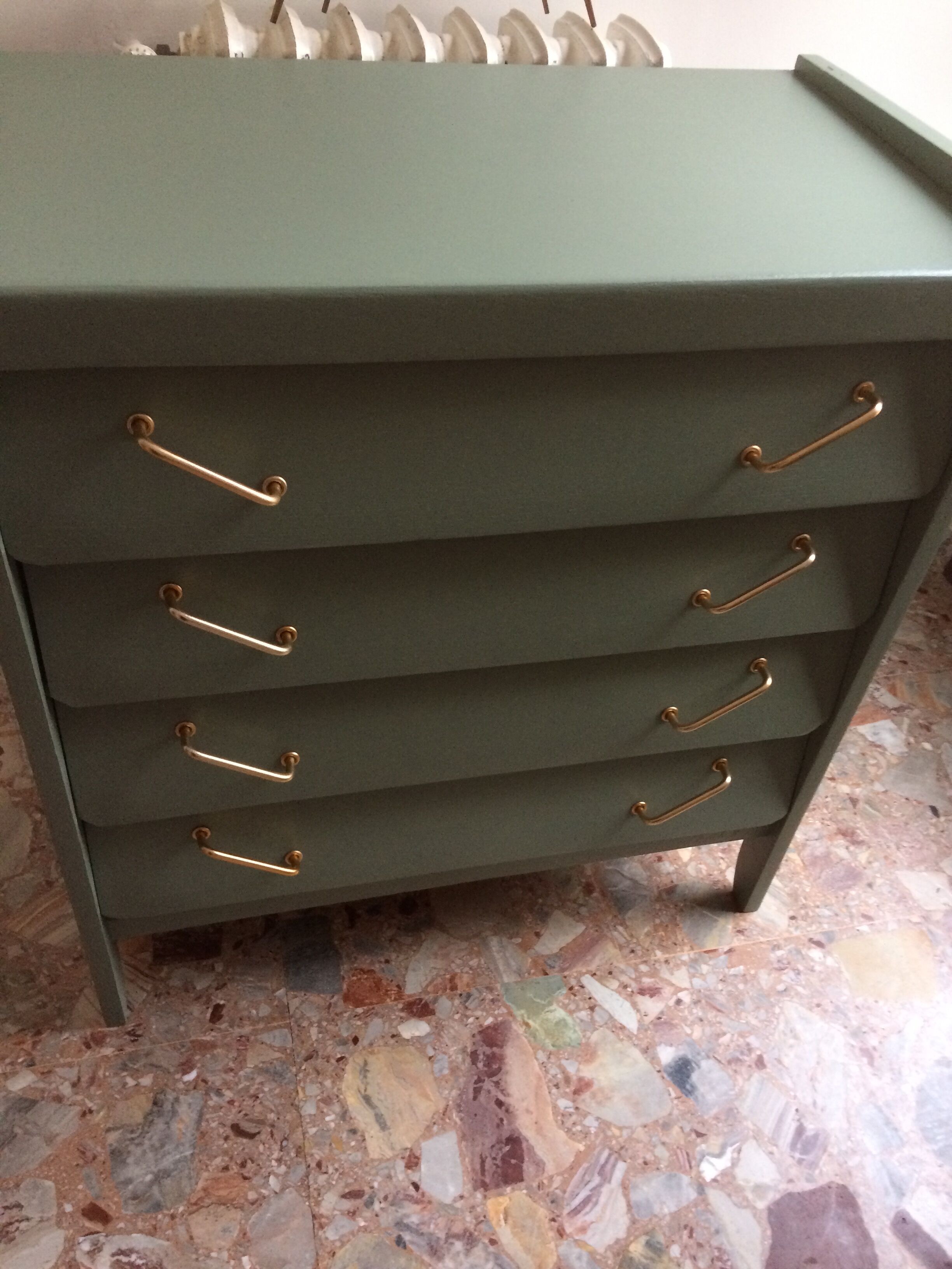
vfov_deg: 61.7
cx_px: 476
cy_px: 634
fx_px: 1063
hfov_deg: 48.2
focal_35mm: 29
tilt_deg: -47.2
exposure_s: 1/33
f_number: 2.2
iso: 320
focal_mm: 4.15
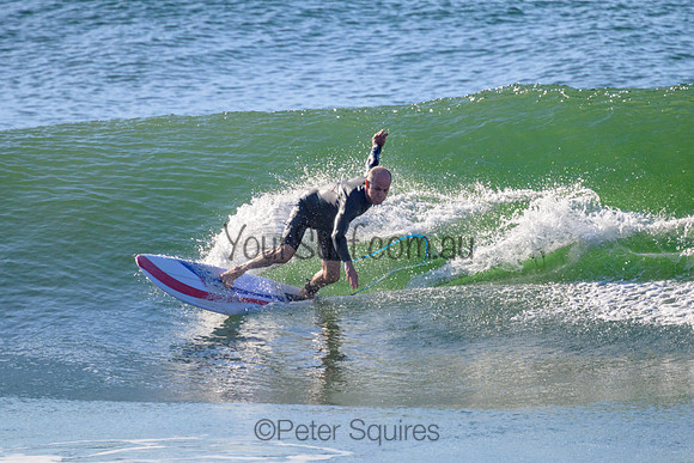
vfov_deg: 1.4
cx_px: 362
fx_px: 18873
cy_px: 180
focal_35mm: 979
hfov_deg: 2.1
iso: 1100
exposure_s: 1/2000
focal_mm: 800
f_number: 11
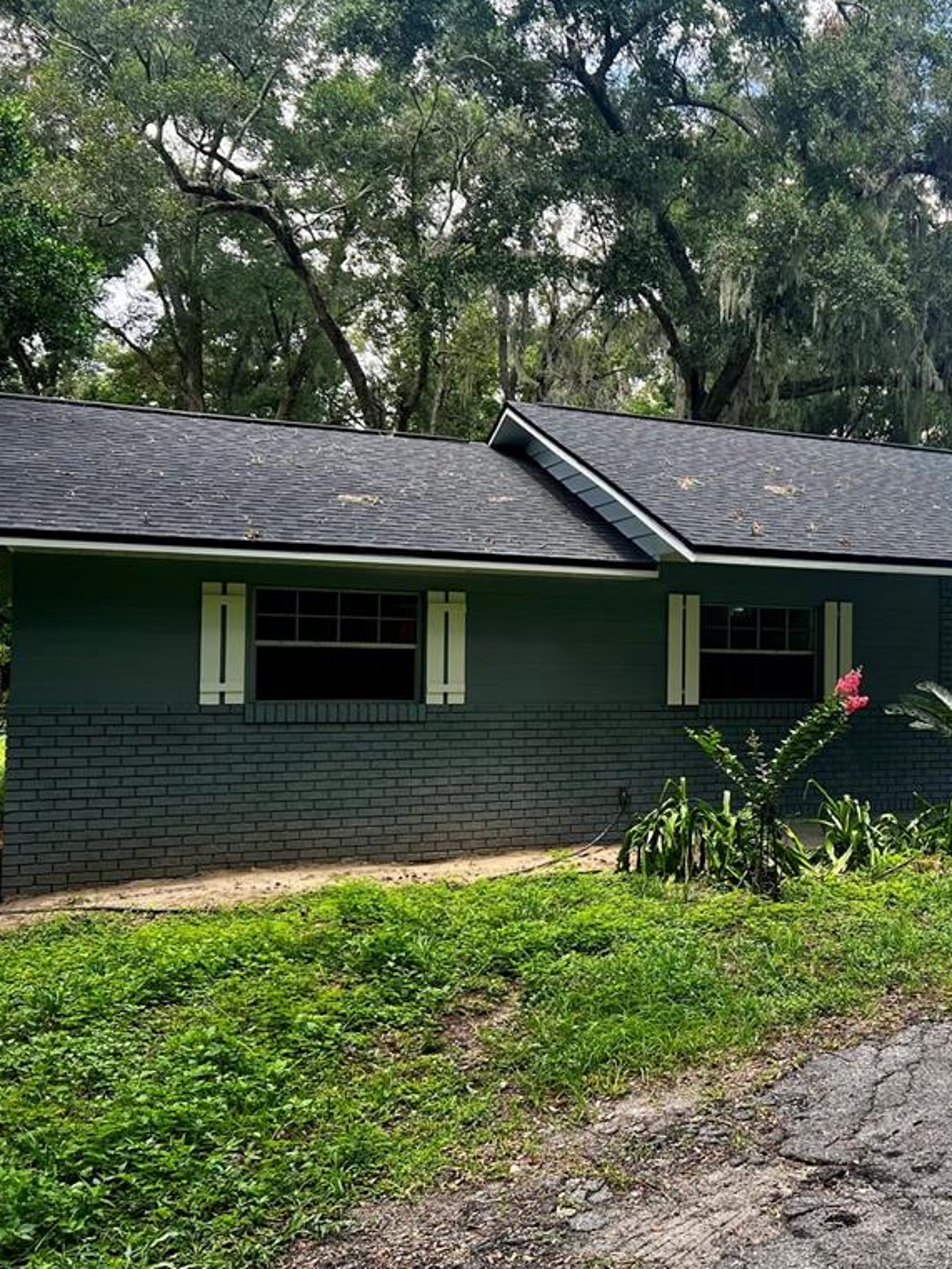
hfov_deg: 38.3
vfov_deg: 52.6
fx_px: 1283
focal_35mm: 35
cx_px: 832
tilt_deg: +1.3
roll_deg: -0.6
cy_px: 635
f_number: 1.5
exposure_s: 1/539
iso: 50
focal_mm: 5.7
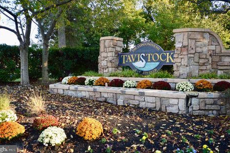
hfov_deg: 49.6
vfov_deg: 34.1
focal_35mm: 39
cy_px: 71
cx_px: 115
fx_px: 249
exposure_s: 1/125
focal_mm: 24
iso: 360
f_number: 5.6
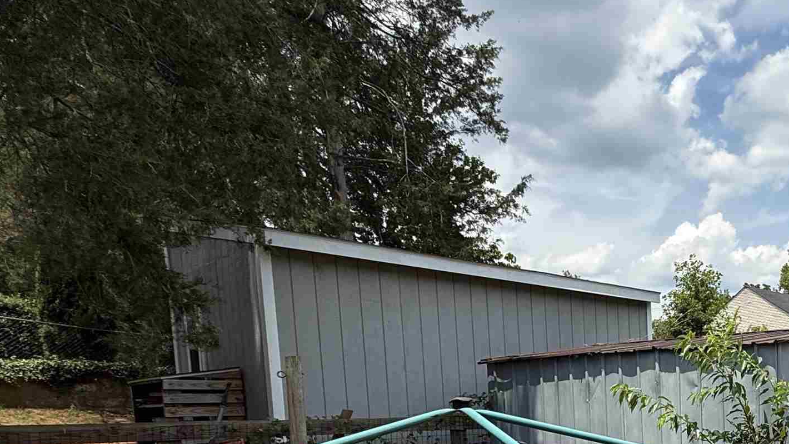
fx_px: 690
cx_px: 788
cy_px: 467
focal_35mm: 33
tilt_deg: -4.1
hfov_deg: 48.9
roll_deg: +2.3
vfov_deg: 32.2
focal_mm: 2.22
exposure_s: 1/1534
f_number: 2.2
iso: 50
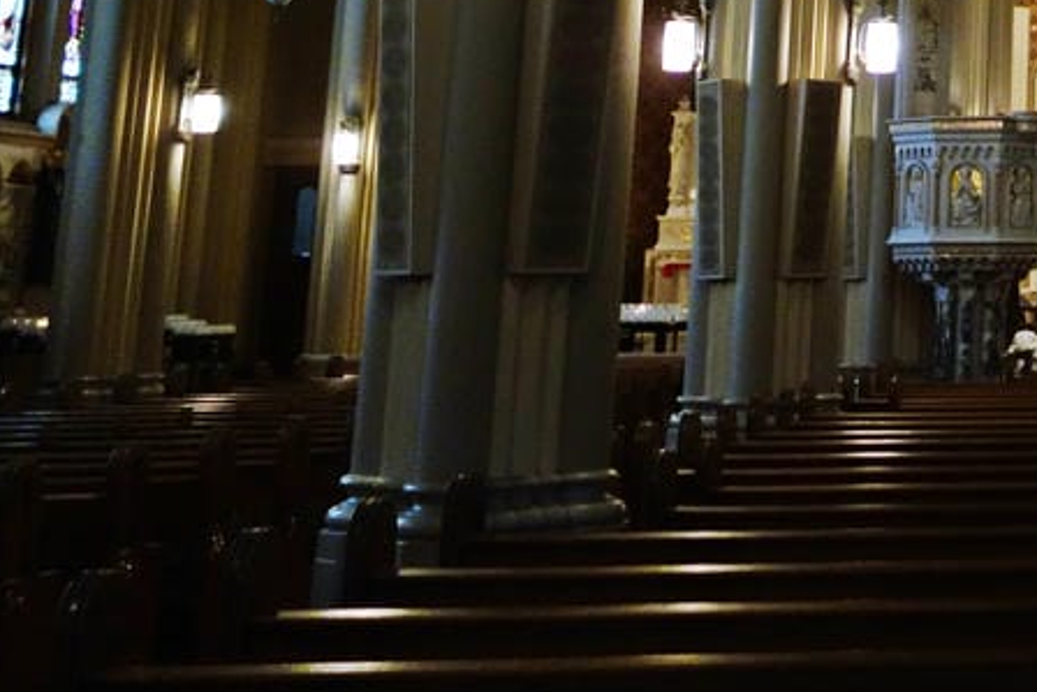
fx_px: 2161
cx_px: 1384
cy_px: -218
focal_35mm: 75
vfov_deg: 17.1
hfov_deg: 23.5
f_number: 1.8
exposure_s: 1/30
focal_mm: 10.4
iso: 640
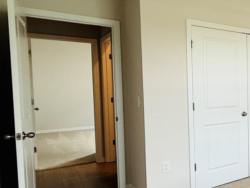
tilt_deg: -2.2
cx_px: 310
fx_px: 267
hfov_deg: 36.5
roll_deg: +0.0
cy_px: 99
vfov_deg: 38.7
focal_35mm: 37
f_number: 2.2
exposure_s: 1/99
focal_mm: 2.22
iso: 80
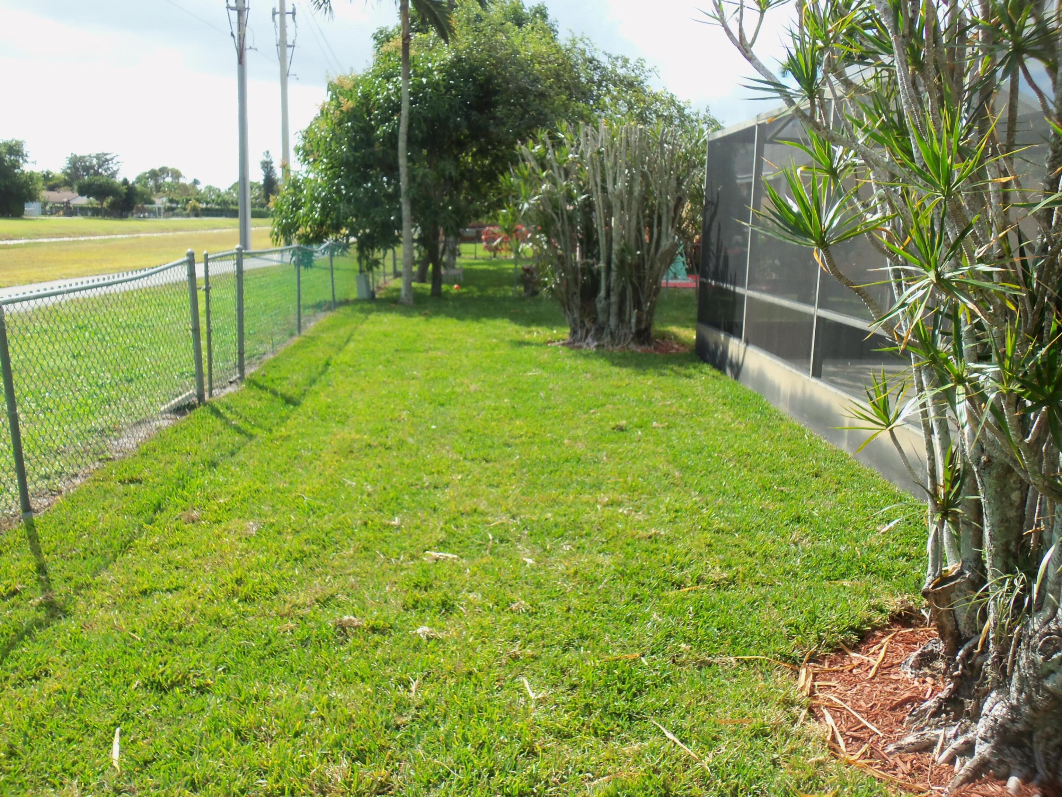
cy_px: 398
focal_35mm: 29
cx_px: 531
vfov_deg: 48.2
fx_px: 890
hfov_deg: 61.7
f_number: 3.4
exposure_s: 1/400
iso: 80
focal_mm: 5.2
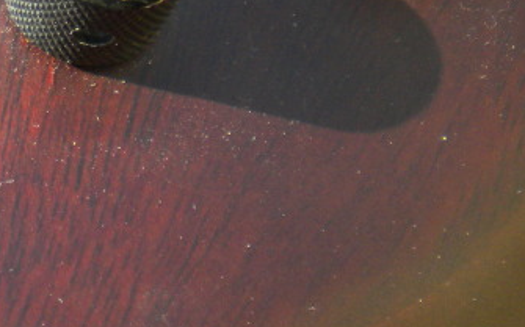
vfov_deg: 9.7
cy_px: -42
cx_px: -246
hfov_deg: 14.7
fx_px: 1902
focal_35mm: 133
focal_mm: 7.4
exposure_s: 1/393
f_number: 3.5
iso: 166
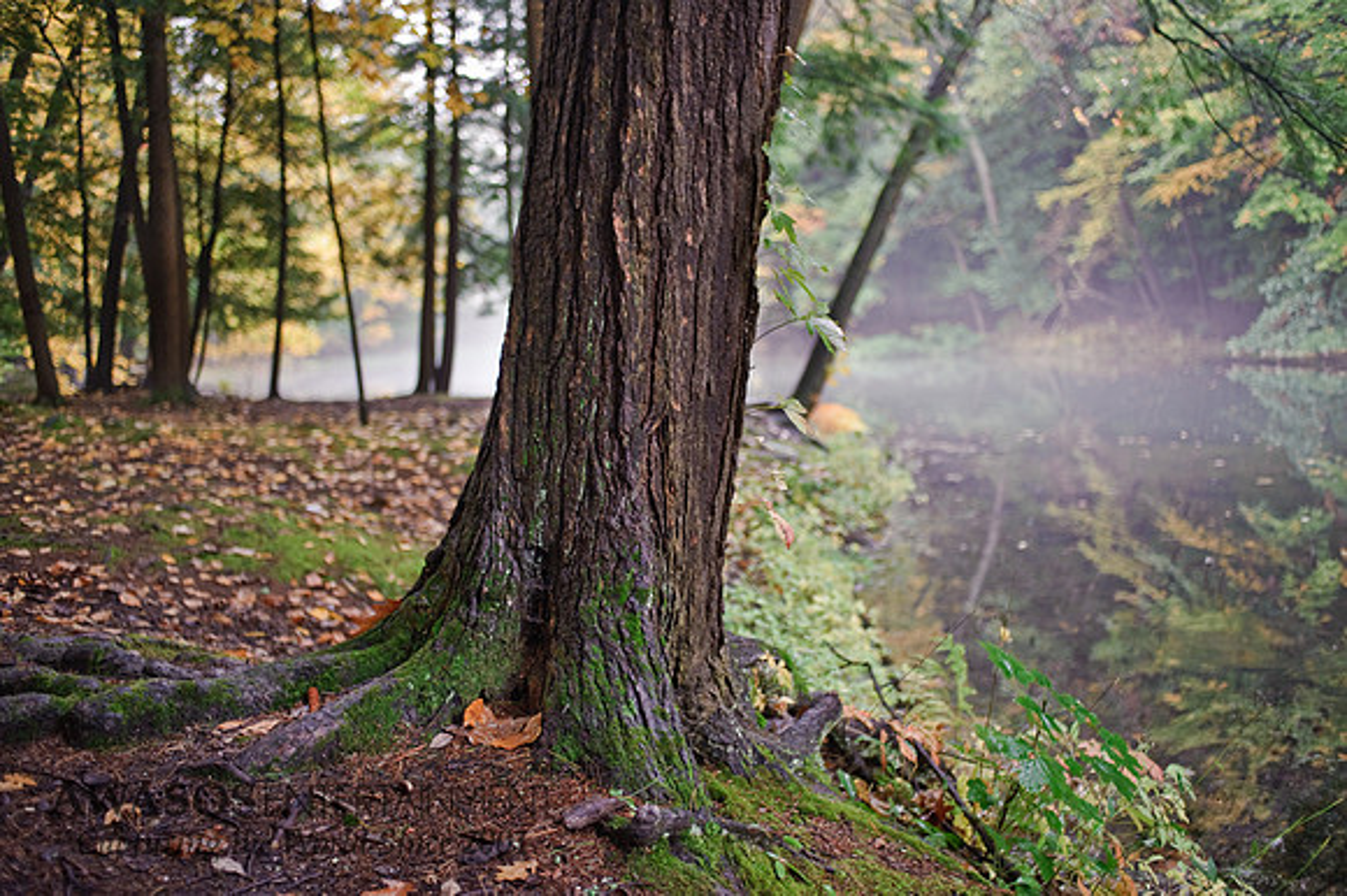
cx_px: 674
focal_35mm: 35
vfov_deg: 37.8
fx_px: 1309
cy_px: 448
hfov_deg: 54.5
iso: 400
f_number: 2
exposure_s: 1/200
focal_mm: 35
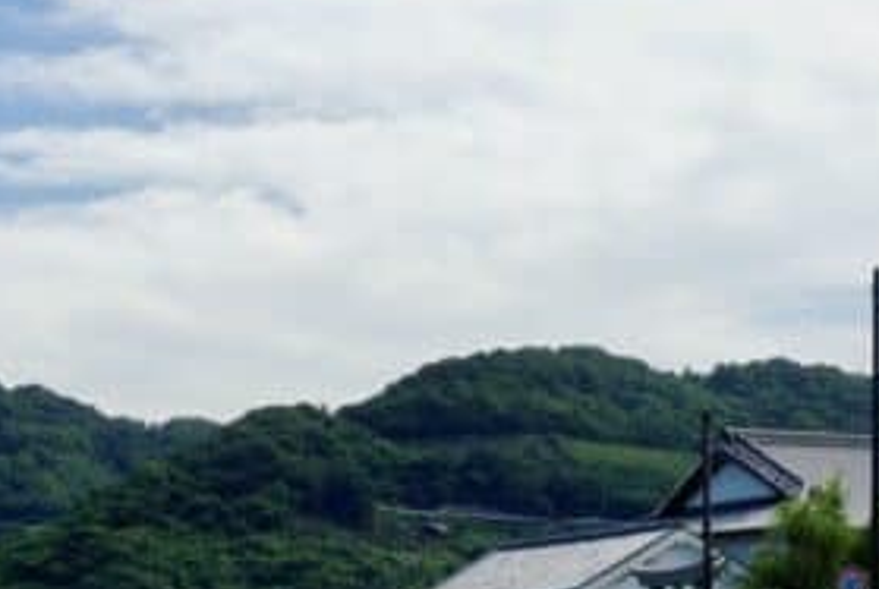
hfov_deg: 23.1
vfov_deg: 15.1
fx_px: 2152
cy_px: 680
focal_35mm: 88
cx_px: 422
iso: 100
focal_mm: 16
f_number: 11
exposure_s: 1/125
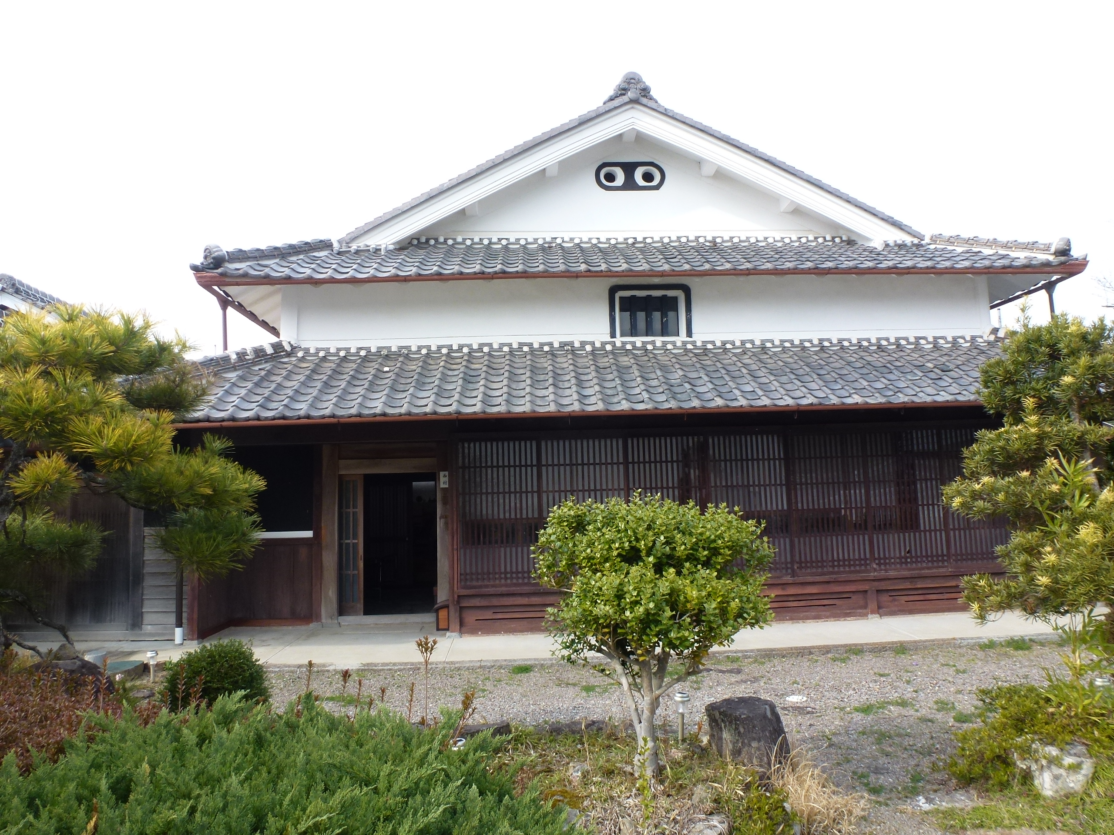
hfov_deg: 71.6
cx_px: 557
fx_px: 772
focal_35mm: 24
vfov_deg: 56.8
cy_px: 418
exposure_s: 1/200
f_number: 4
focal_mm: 4.3
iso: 100
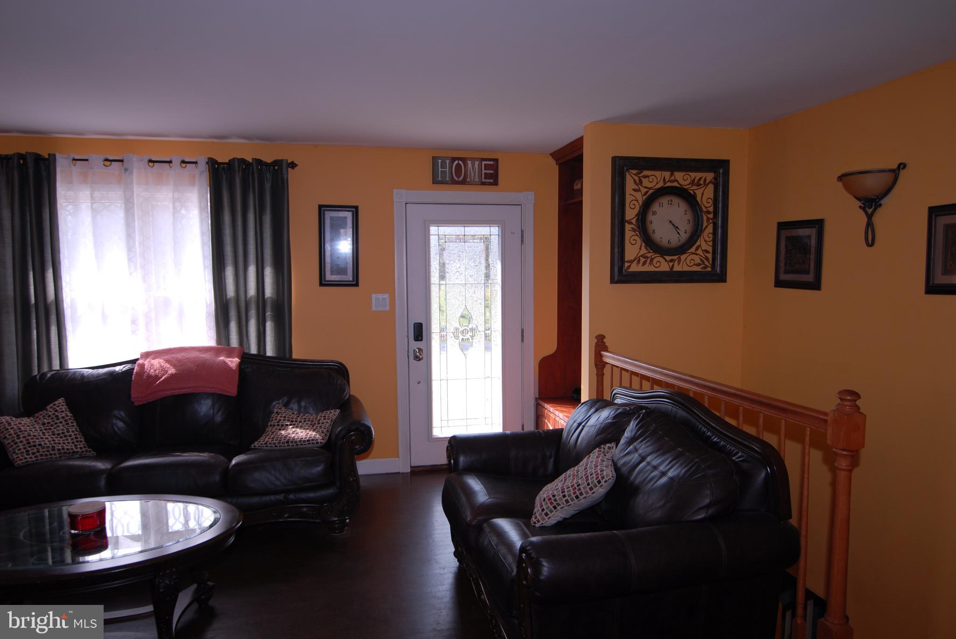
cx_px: 478
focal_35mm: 24
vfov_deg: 53.2
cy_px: 320
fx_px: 638
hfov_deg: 73.7
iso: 125
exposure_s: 1/90
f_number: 5
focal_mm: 16
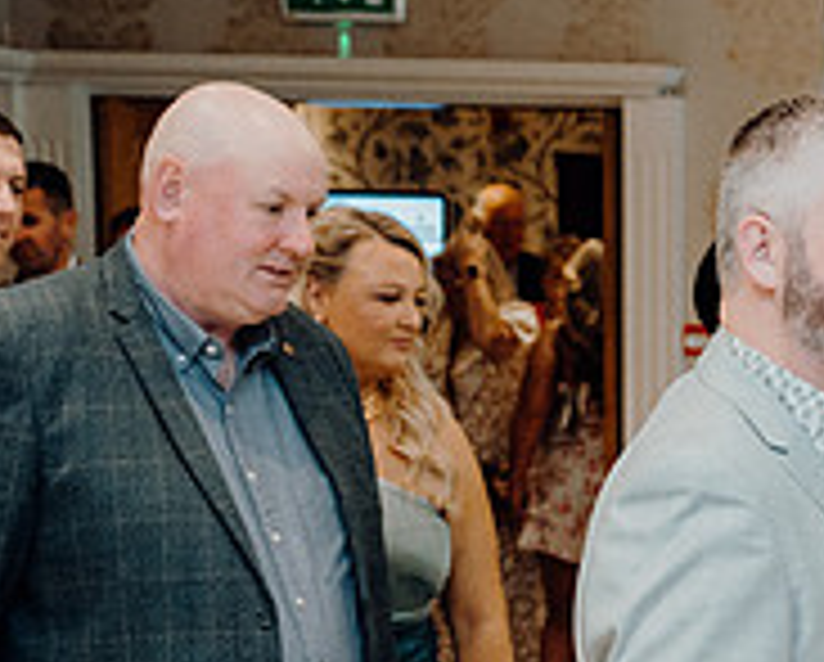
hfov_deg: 18.3
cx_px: 1036
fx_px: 2394
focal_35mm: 98
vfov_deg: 15.5
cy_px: 642
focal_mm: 33
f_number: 3.5
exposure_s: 1/160
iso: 2500
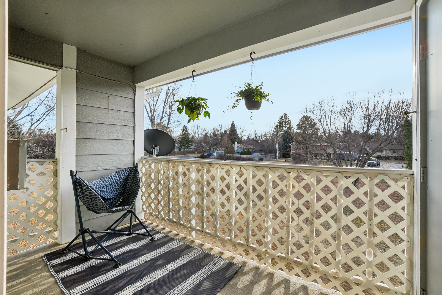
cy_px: 148
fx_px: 184
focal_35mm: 15
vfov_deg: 77.3
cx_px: 221
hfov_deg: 100.4
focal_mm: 10
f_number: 8
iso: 400
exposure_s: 1/320
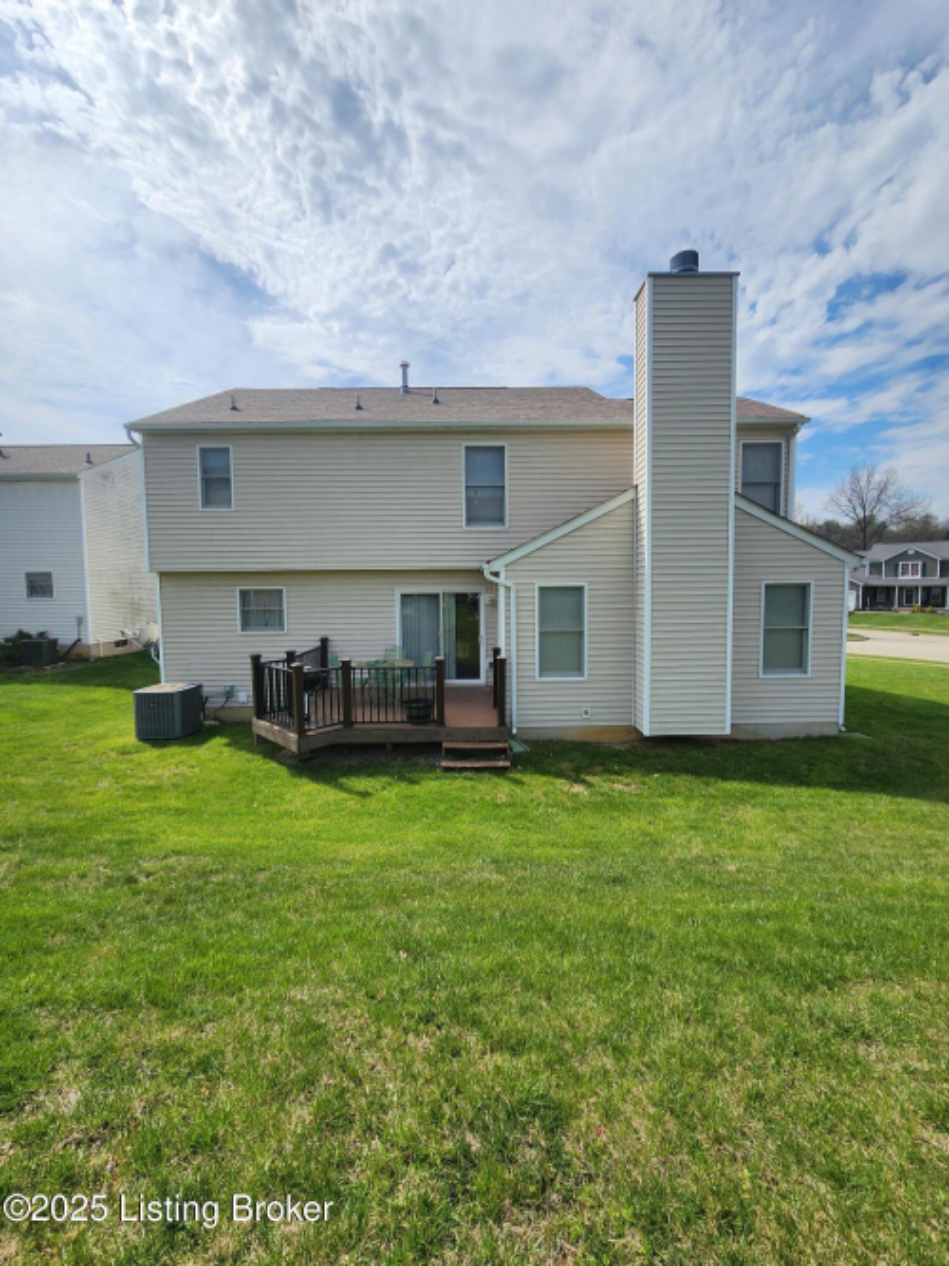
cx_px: 474
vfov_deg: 106.2
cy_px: 633
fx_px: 475
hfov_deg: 89.9
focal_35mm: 13
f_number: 2.2
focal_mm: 2.2
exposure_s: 1/3788
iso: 50
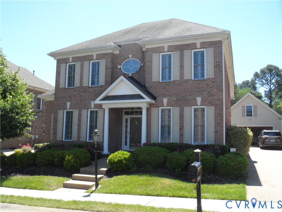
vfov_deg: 44.2
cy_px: 106
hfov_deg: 56.8
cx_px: 141
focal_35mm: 32
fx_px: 261
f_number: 3.4
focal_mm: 5.3
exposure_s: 1/350
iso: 80
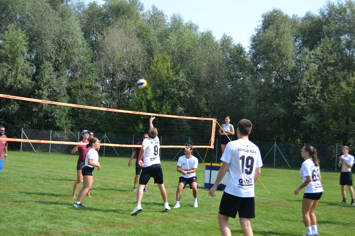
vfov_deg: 28.1
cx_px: 178
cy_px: 118
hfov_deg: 41.1
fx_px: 473
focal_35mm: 48
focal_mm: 32
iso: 400
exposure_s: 1/1250
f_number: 5
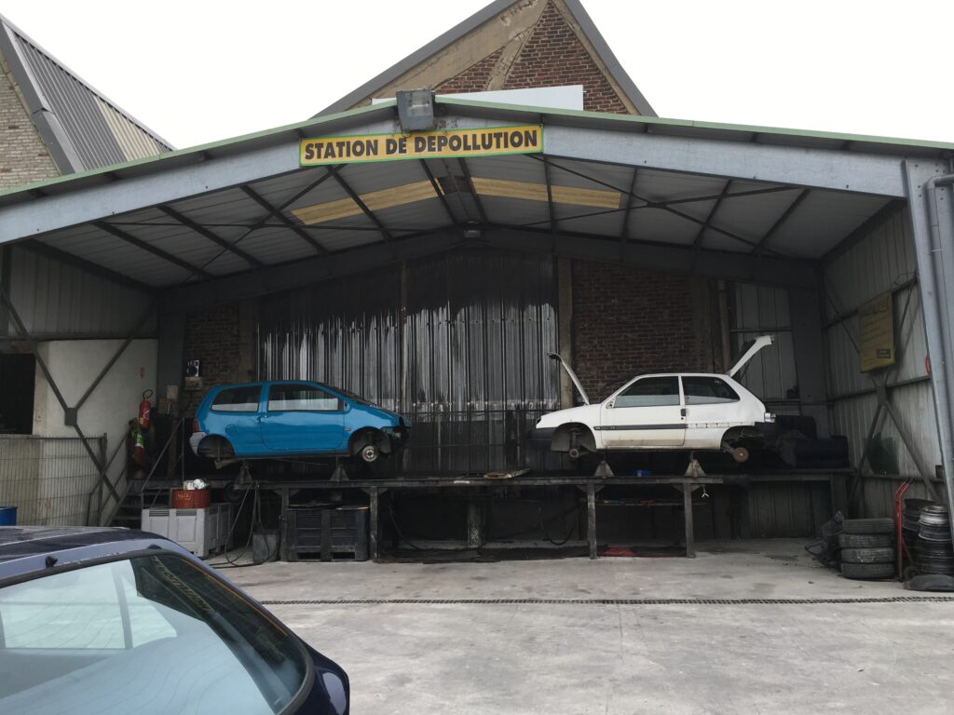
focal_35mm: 29
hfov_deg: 61.7
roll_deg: +1.1
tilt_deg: +8.3
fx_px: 799
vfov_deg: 48.2
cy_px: 358
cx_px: 477
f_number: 2.2
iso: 25
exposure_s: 1/267
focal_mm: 4.15
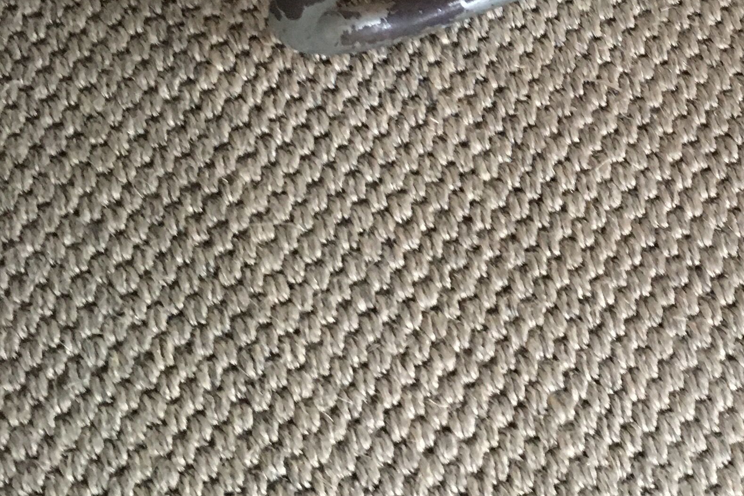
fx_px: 1591
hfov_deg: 25.4
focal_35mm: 77
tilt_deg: -62.6
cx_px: 690
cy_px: 50
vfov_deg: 17.5
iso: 400
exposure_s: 1/17
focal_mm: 4.15
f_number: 2.2
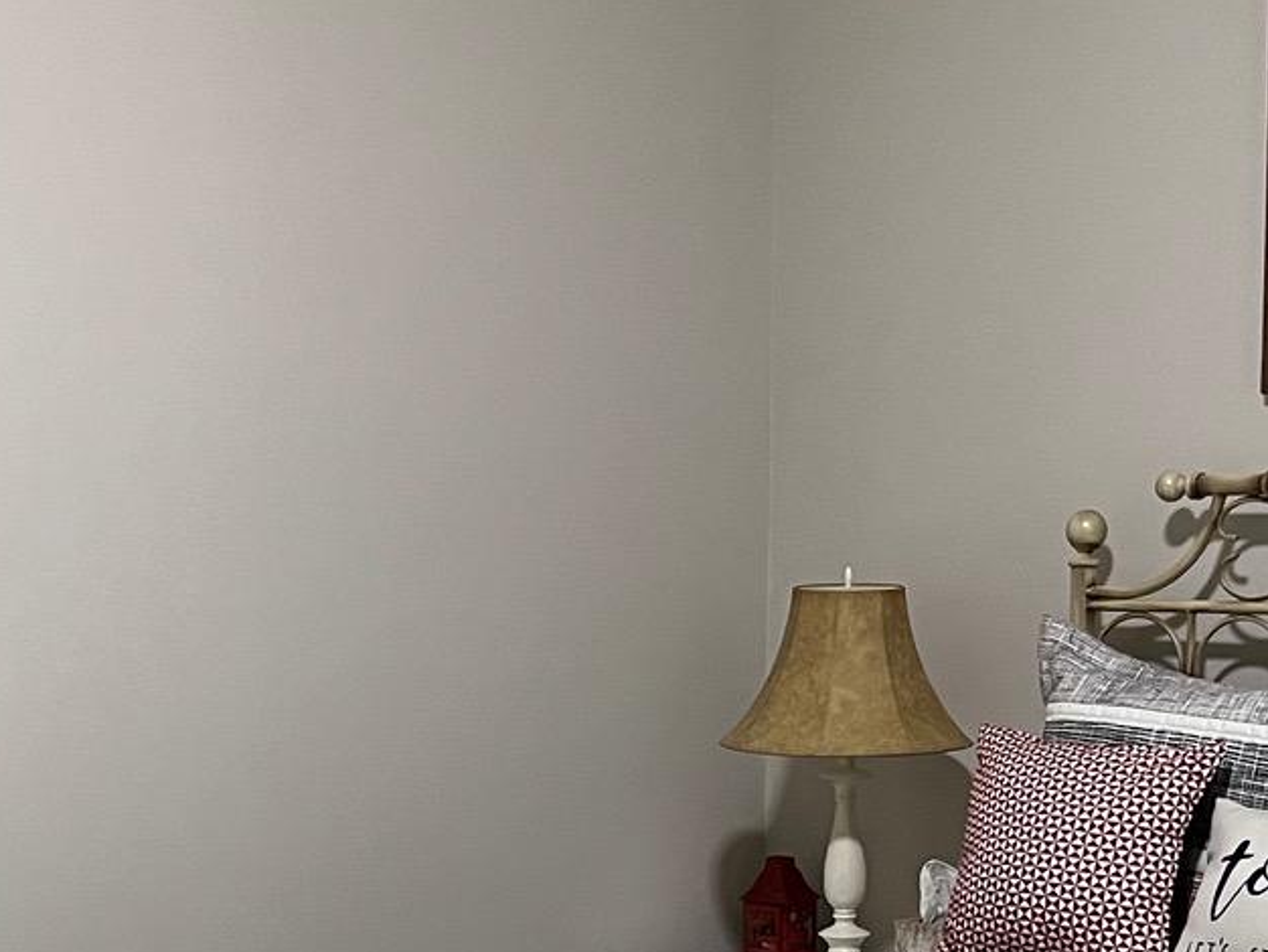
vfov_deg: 17.0
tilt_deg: -9.0
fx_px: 3115
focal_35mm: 85
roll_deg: +1.2
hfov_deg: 22.8
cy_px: 934
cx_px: 332
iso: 250
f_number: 1.5
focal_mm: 5.7
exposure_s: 1/60
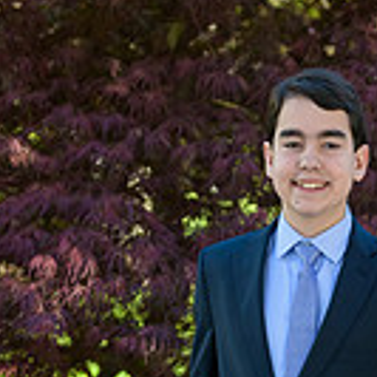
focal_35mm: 215
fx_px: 2649
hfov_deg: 8.1
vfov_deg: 8.1
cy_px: 465
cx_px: 320
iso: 400
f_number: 3.2
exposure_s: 1/1600
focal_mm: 75
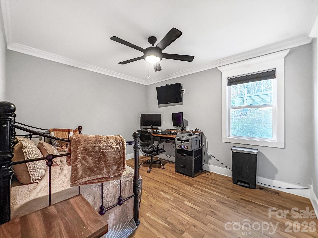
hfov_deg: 102.1
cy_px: 119
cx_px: 159
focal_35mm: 14
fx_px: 129
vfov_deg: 85.7
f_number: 2.2
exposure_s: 1/60
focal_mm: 2.22
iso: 1250
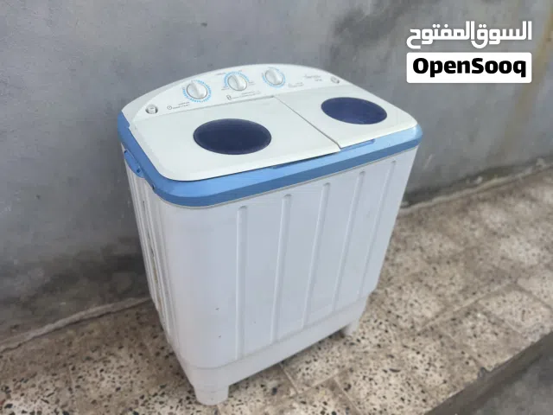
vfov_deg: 53.1
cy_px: 208
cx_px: 276
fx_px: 415
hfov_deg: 67.3
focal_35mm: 26
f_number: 1.5
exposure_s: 1/674
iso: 50
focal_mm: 5.7
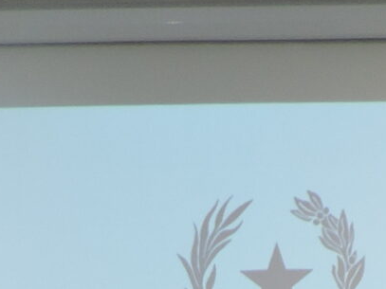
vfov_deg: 8.4
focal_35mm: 151
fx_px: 1683
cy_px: 853
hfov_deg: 13.1
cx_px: 123
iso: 100
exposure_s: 1/50
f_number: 3
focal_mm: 4.3
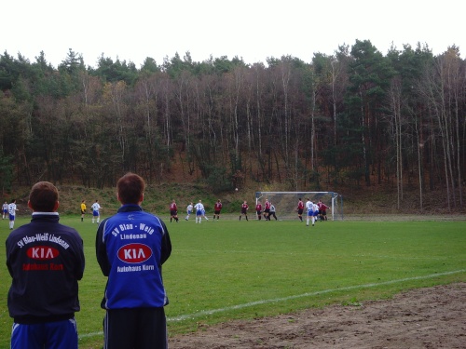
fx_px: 1077
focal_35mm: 80
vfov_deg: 18.4
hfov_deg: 24.4
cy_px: 174
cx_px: 233
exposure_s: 1/125
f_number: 4.2
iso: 80
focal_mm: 13.7
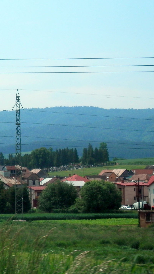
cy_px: 137
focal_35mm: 142
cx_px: 5
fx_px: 1031
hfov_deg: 8.5
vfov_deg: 15.1
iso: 80
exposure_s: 1/640
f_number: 4.9
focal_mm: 17.3
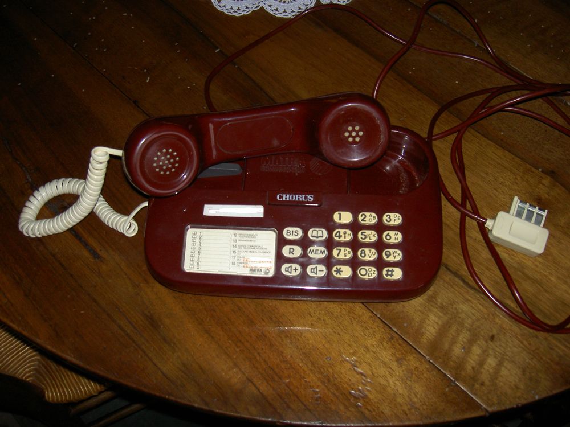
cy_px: 214
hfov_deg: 47.9
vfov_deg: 36.8
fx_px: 642
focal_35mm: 39
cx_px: 285
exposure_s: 1/60
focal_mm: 8
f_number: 2.8
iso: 100
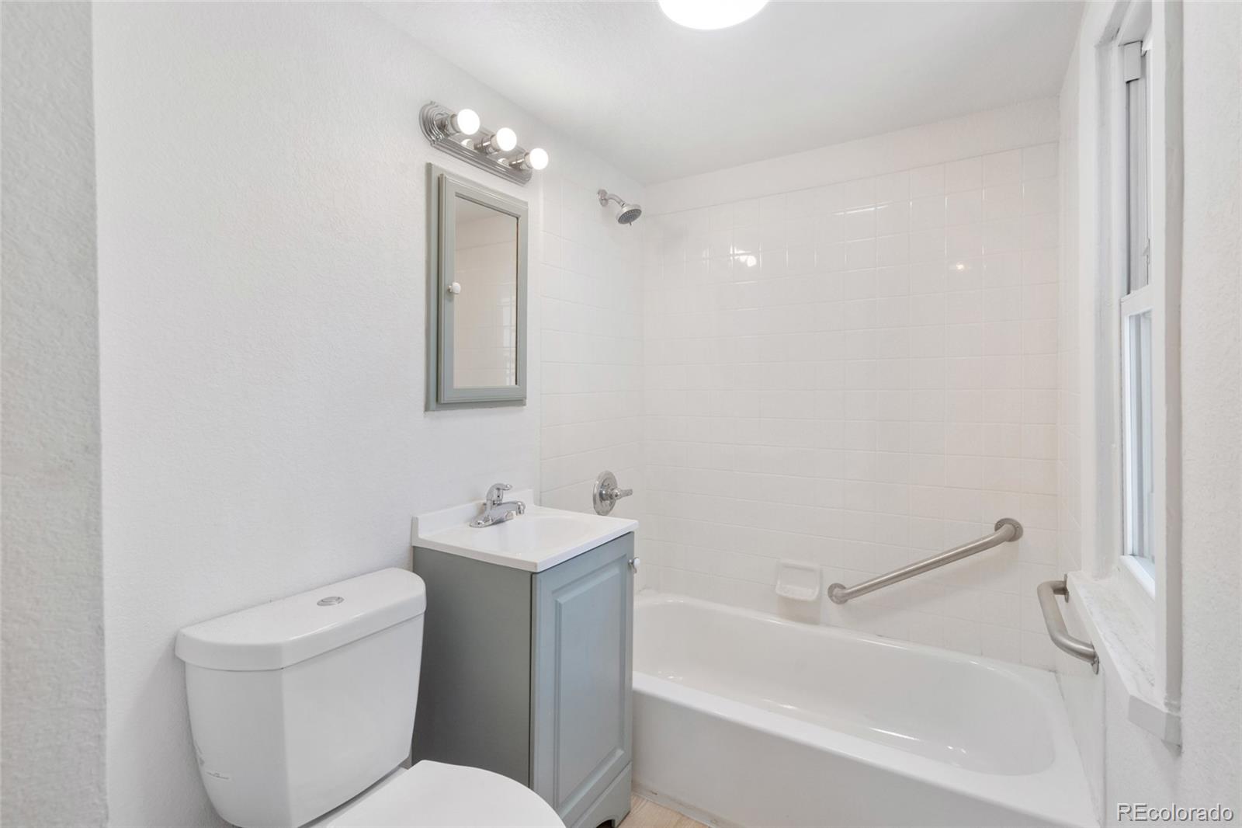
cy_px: 414
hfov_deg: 96.7
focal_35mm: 16
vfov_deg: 73.7
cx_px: 621
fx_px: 552
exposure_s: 1/40
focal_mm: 16
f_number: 8
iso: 400
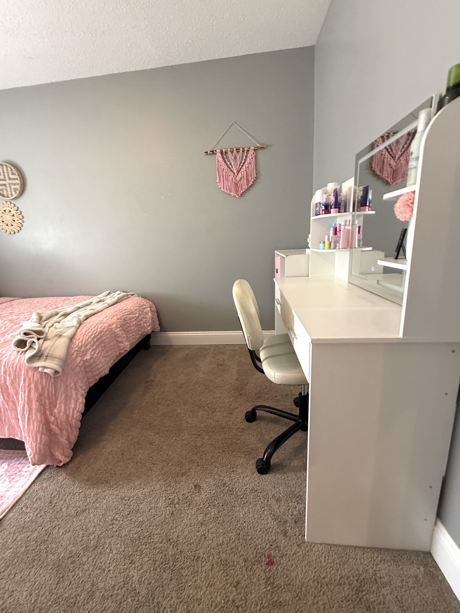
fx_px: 266
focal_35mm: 15
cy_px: 304
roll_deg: -1.1
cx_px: 217
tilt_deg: -13.6
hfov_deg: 81.7
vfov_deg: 98.2
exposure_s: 1/60
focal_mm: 2.22
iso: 400
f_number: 2.2
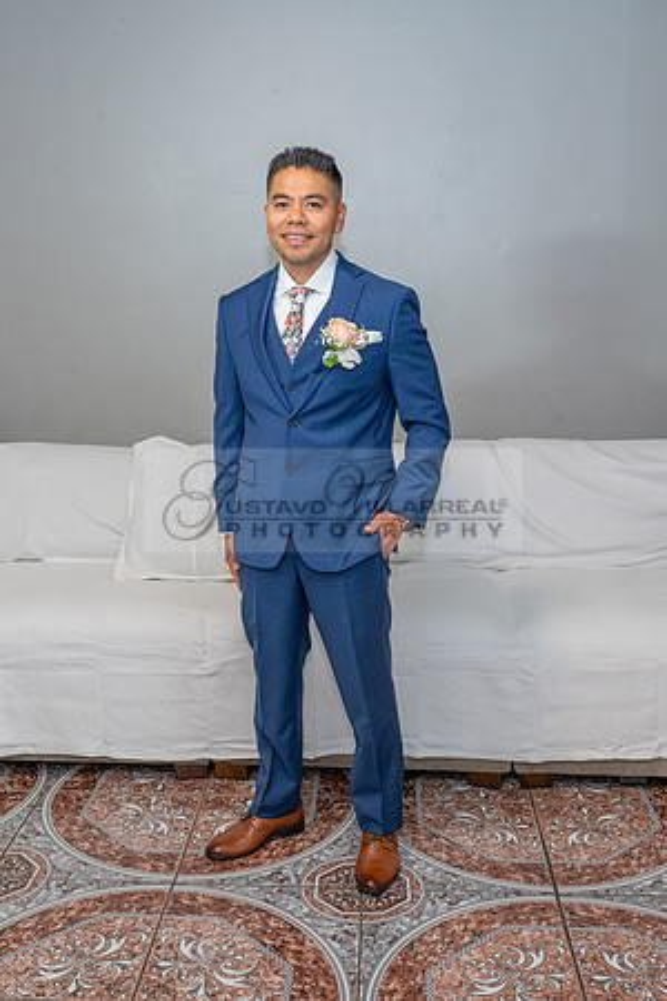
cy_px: 471
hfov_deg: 32.4
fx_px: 1149
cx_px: 300
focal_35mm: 41
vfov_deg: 47.0
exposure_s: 1/125
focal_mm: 26
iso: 640
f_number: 4
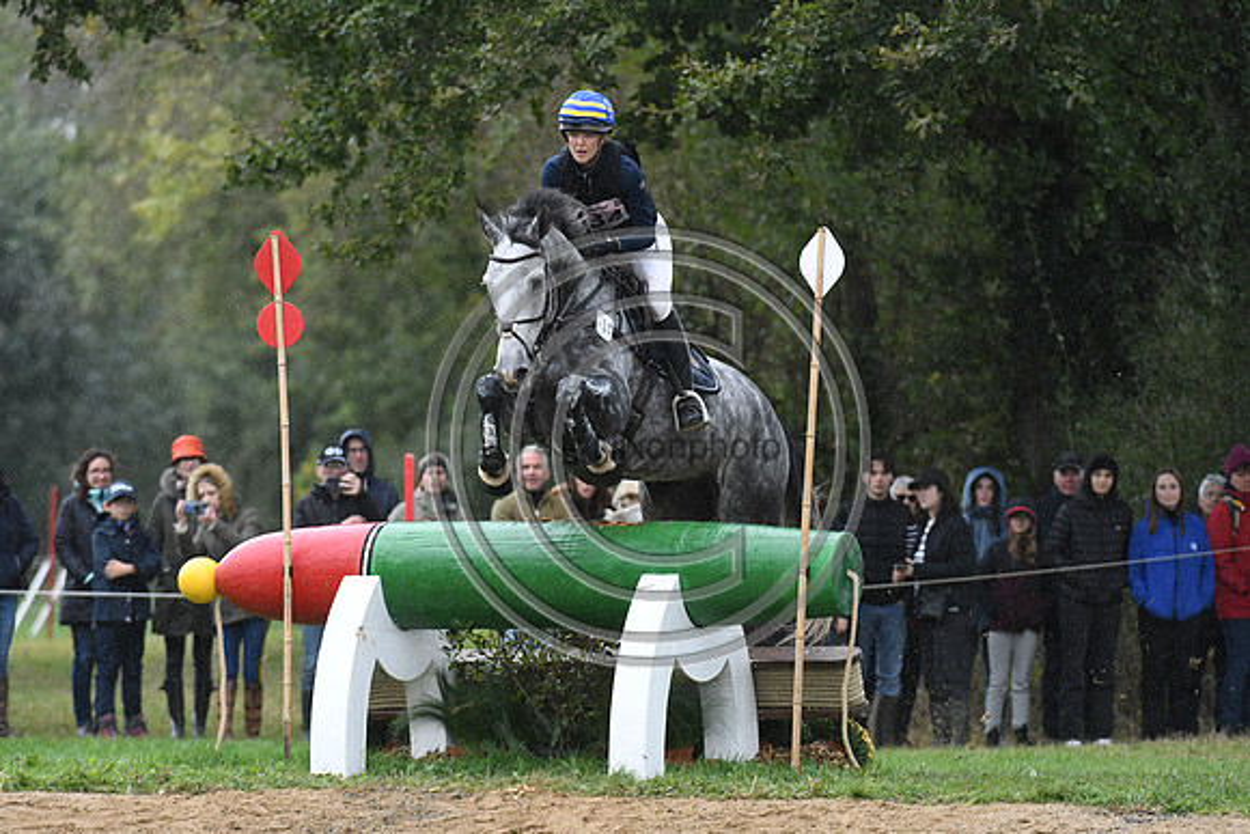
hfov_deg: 5.3
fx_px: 13544
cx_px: 625
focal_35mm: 390
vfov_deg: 3.5
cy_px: 417
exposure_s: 1/1250
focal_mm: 260
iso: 2000
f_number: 4.5
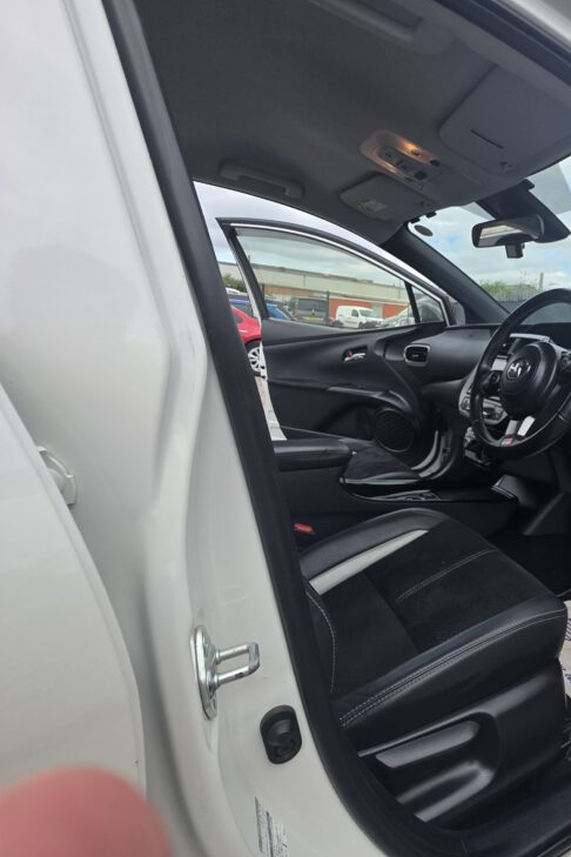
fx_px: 452
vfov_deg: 86.9
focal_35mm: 19
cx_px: 517
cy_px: 420
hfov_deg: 55.7
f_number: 1.9
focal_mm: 2.2
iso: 64
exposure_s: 1/2000
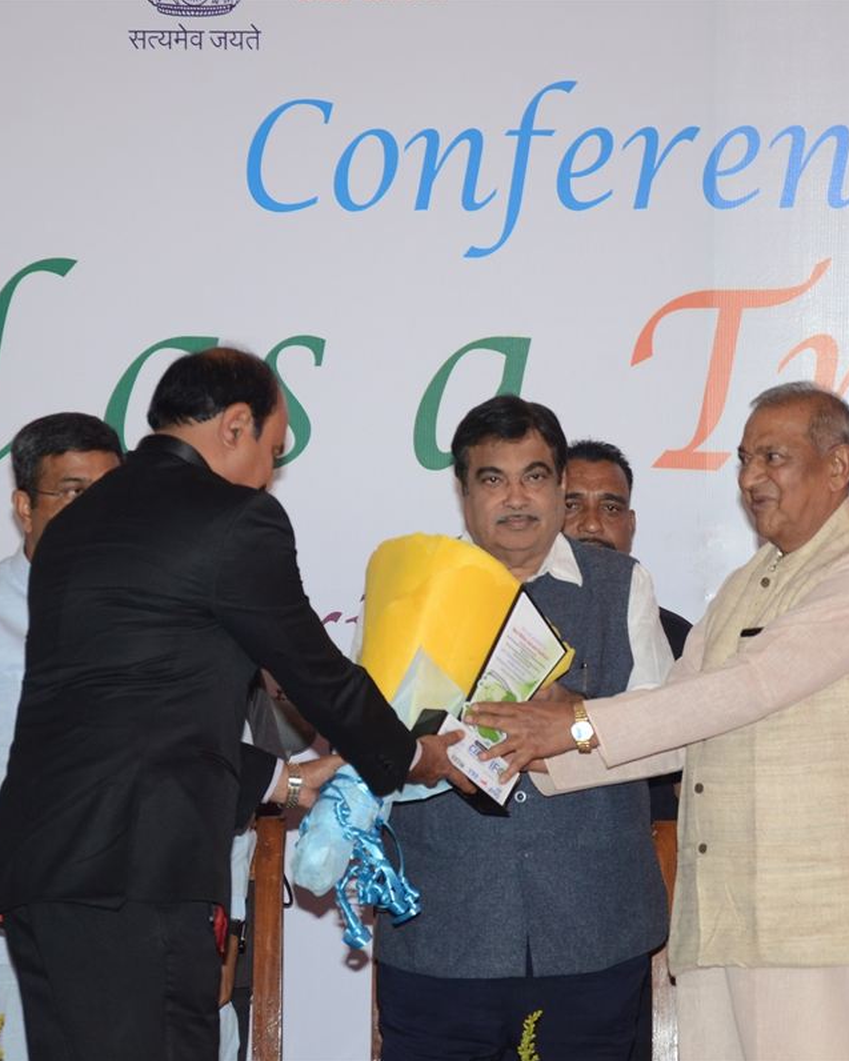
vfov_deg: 8.6
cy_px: 530
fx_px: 7025
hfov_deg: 6.9
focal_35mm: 224
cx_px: 463
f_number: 5.6
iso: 800
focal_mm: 105
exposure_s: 1/125
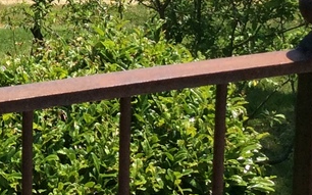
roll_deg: +1.9
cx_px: -91
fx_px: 1130
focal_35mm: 133
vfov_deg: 9.4
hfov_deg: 15.0
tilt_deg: -9.5
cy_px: -143
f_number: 2.4
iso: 32
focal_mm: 3.3
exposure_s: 1/1590
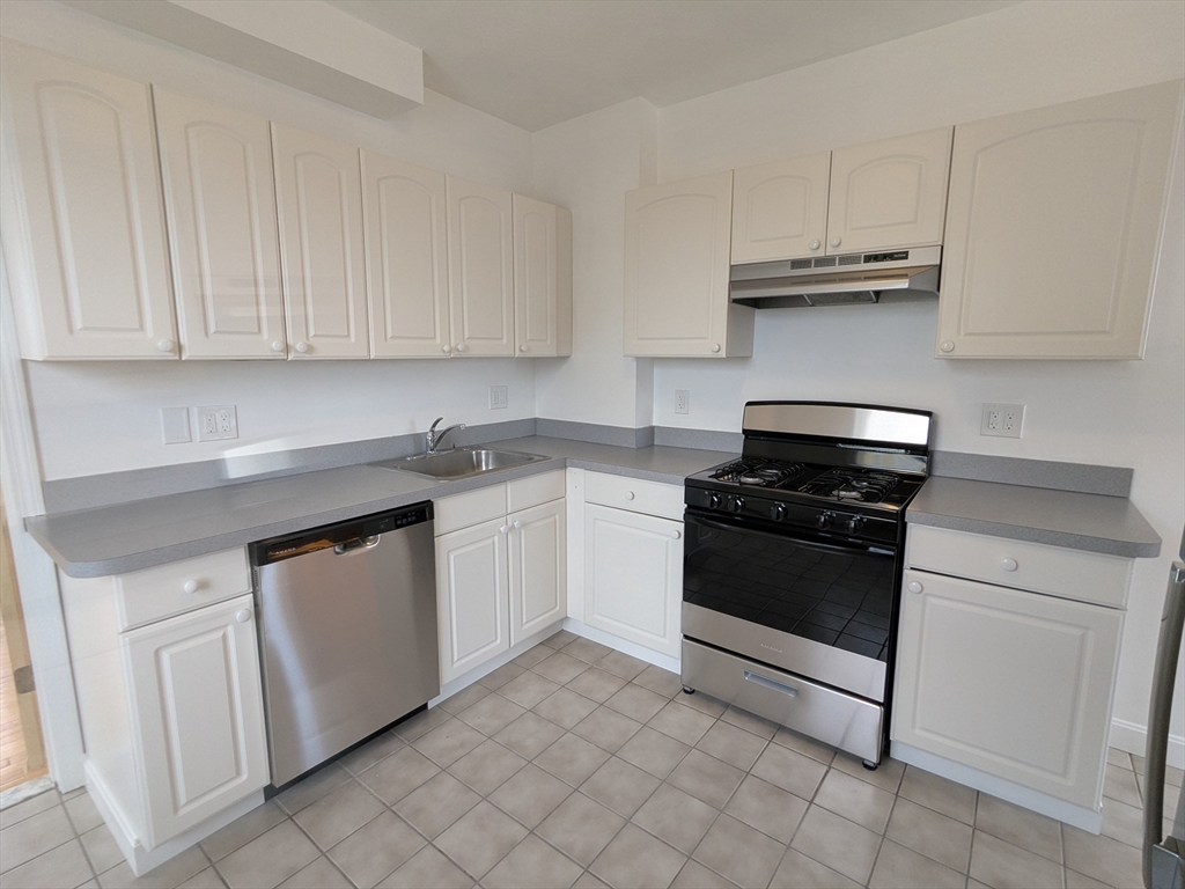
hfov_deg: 94.5
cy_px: 444
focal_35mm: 16
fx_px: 548
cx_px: 592
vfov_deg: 78.1
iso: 52
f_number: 2.2
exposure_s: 1/60
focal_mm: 2.35
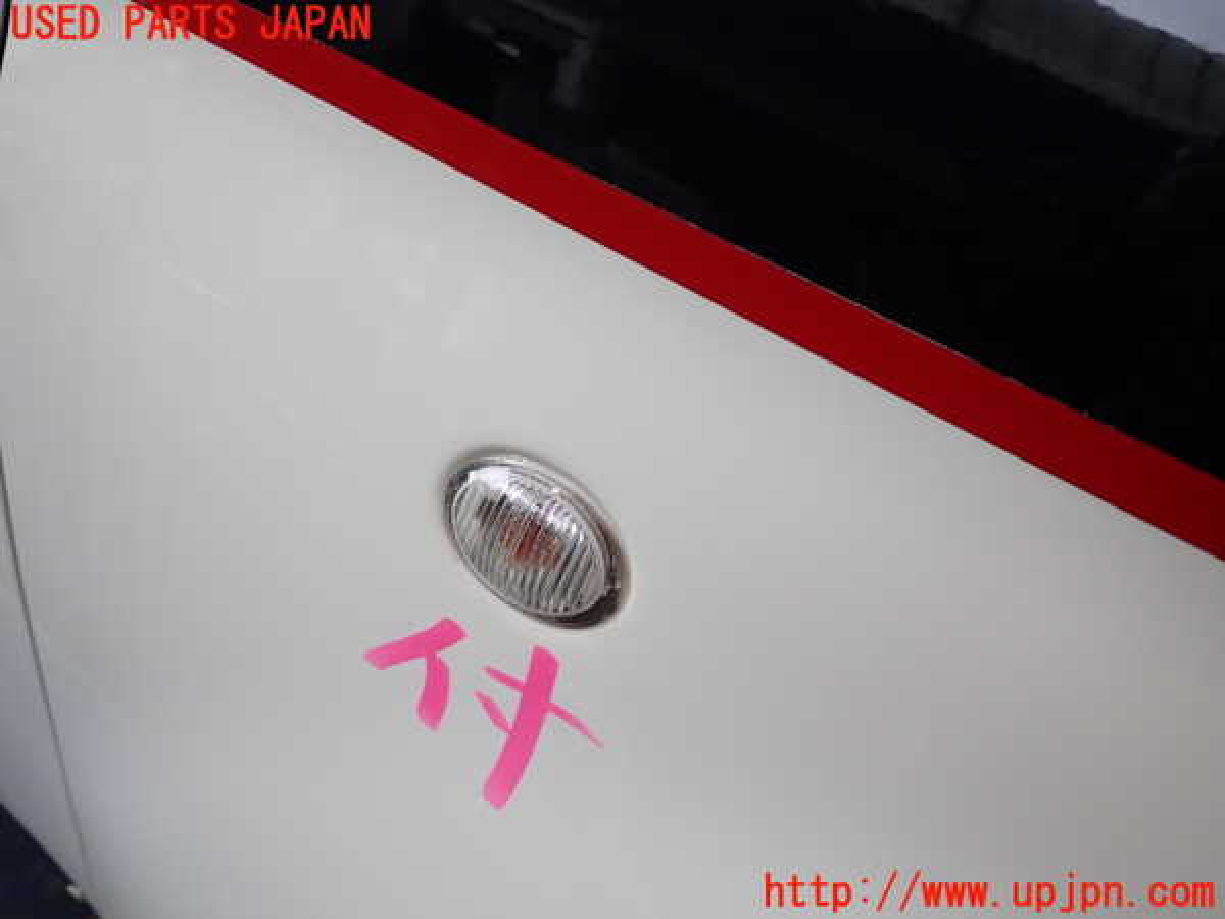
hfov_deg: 60.0
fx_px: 1062
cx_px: 612
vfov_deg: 46.8
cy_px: 460
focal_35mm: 30
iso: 100
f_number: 2.3
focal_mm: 5.4
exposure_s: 1/160
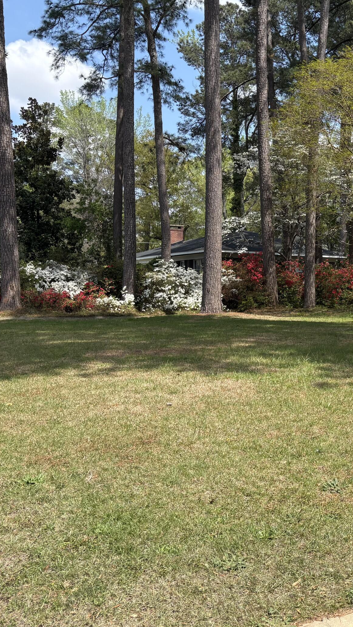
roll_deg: +0.2
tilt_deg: -2.6
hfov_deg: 27.4
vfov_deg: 49.4
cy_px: 326
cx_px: 353
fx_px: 682
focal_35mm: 41
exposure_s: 1/2141
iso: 50
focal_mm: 5.96
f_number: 1.6
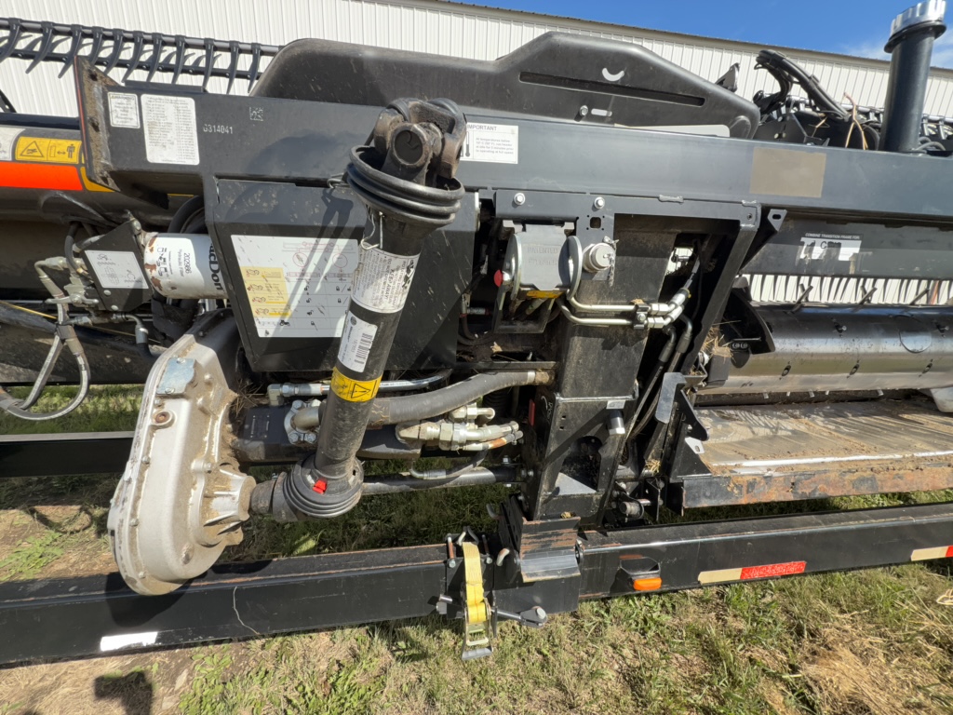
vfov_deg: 85.7
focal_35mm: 14
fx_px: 385
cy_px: 358
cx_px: 476
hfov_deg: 102.1
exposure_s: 1/343
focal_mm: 2.22
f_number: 2.2
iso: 25
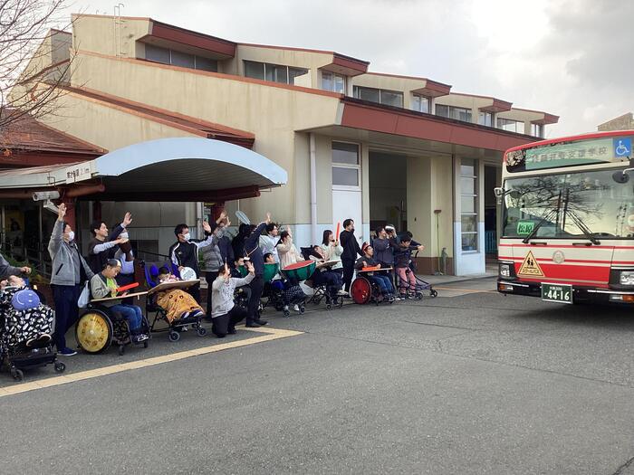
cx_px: 317
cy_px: 238
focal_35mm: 31
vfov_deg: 45.4
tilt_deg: -1.8
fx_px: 568
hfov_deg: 58.4
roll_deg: +1.0
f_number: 2.4
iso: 40
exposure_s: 1/120
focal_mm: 3.3
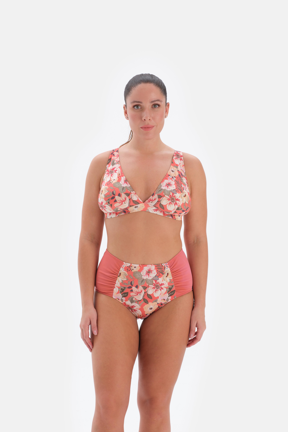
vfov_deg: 24.2
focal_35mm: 84
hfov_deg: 16.3
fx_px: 1008
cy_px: 216
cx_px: 144
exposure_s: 1/125
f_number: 8
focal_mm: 56
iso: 160
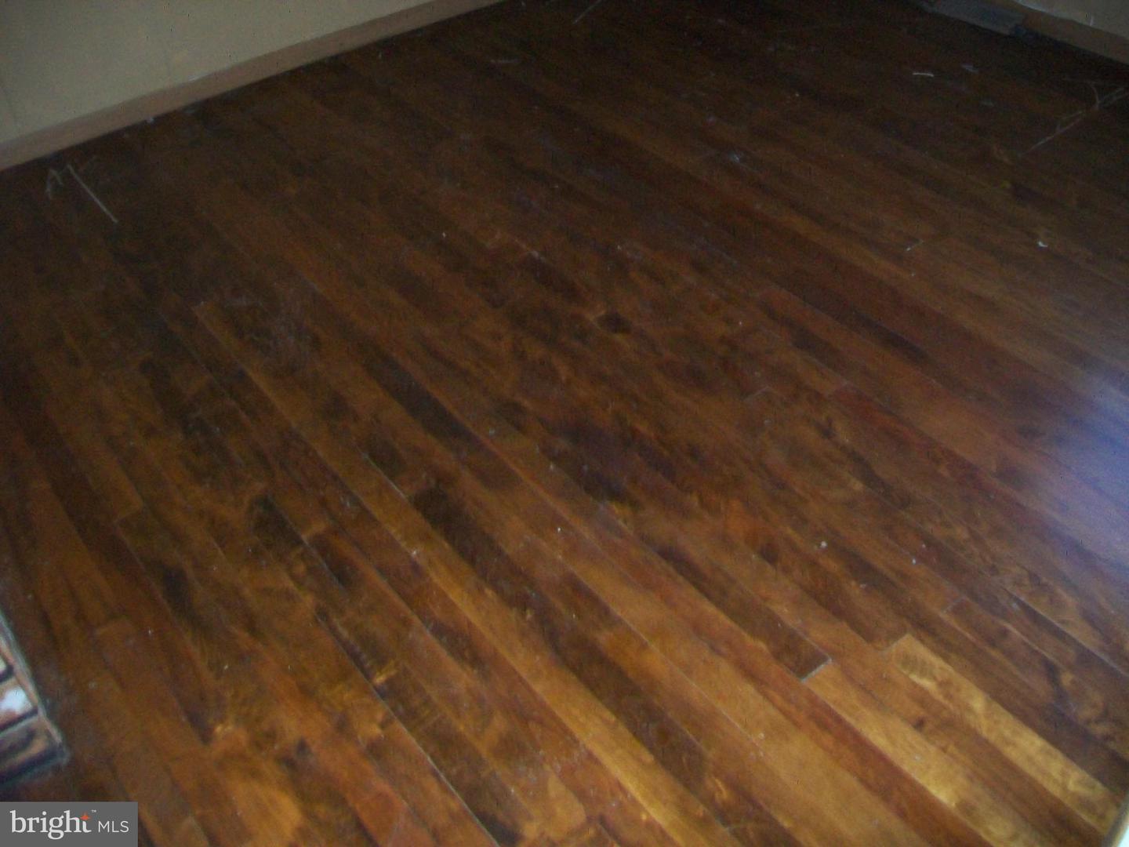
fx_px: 1109
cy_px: 424
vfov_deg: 41.8
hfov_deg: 54.0
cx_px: 564
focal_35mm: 34
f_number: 2.7
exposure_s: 1/60
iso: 160
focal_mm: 6.1
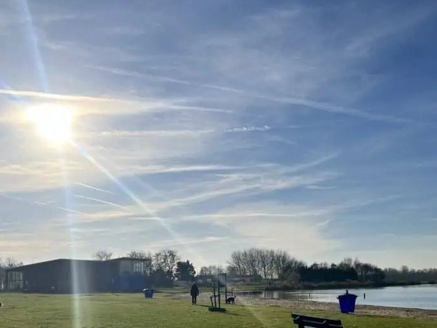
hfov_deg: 47.3
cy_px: 237
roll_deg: +0.9
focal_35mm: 39
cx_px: 279
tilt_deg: +4.2
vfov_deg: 36.1
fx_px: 492
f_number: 1.5
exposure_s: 1/16393
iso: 50
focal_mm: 5.7
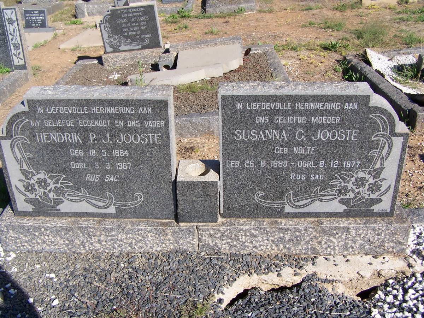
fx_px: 465
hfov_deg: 49.0
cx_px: 212
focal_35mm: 38
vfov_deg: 37.7
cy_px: 159
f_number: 4
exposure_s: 1/750
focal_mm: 6.3
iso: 80
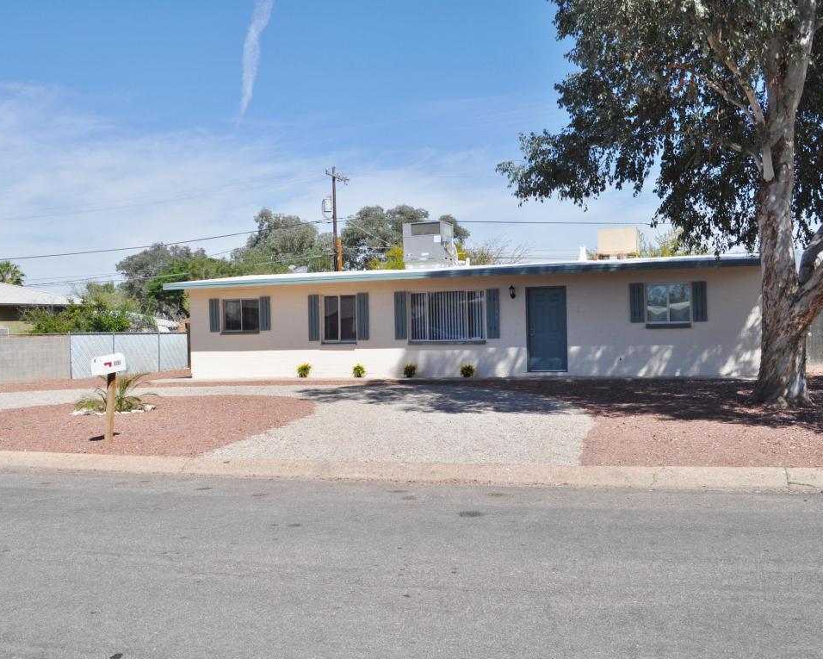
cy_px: 330
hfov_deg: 52.8
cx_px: 406
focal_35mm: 34
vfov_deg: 43.4
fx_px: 828
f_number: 11
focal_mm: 20
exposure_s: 1/500
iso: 200
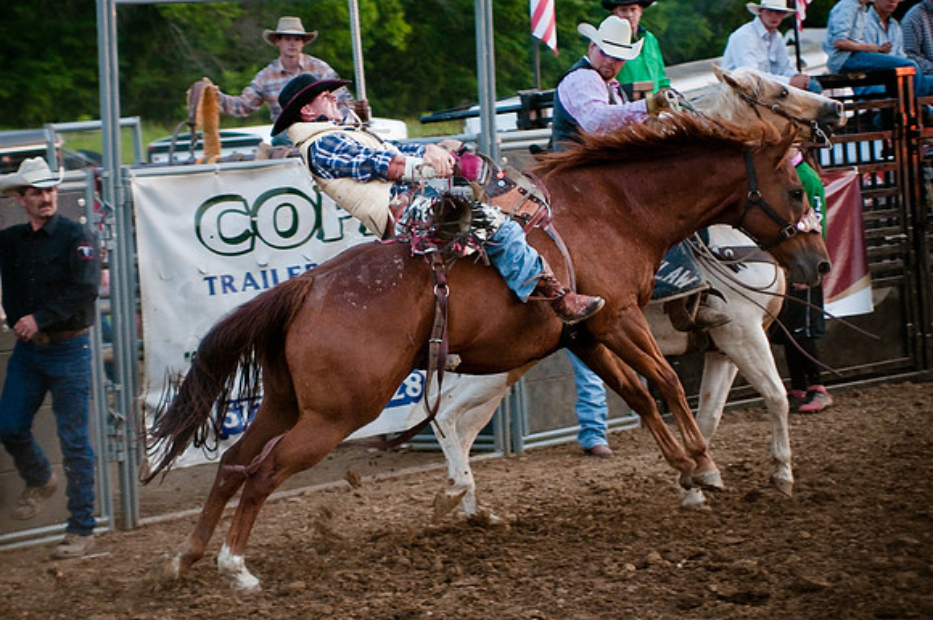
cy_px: 310
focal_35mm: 112
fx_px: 2912
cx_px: 466
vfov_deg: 12.1
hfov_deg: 18.2
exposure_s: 1/400
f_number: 2.8
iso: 1250
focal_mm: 75
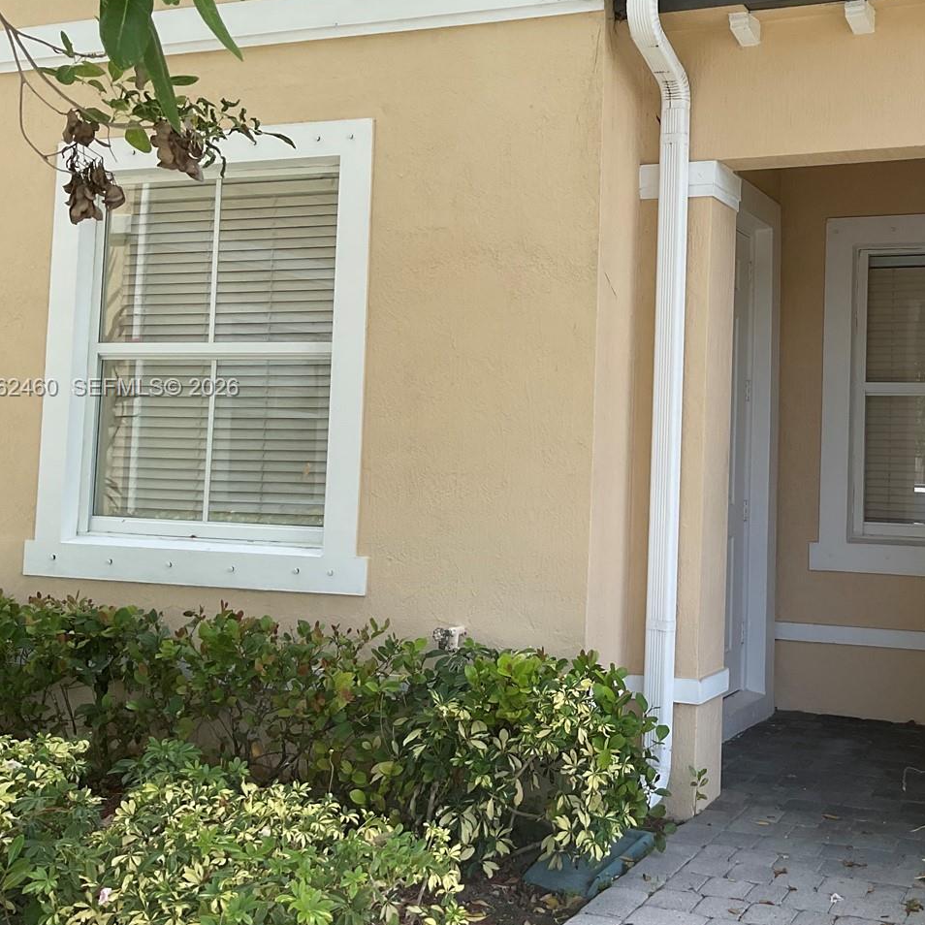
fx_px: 1300
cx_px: 713
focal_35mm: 43
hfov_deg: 38.0
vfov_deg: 39.1
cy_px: 389
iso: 16
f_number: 1.8
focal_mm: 3
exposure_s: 1/432
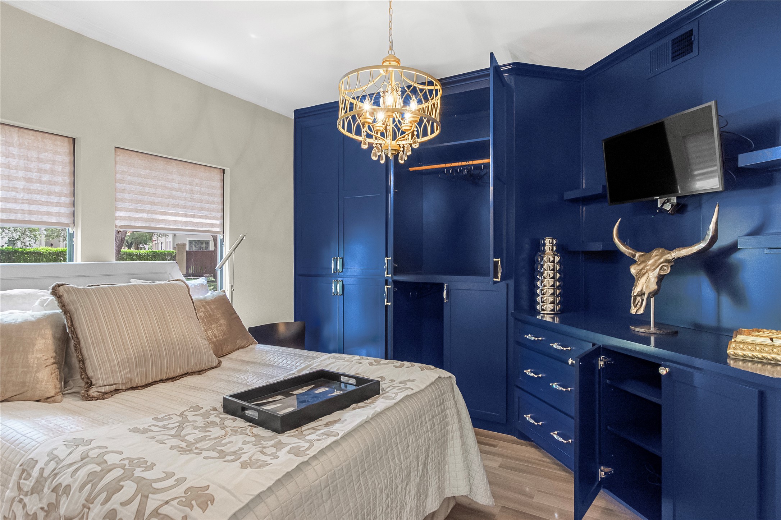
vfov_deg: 69.6
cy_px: 260
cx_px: 390
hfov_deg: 92.5
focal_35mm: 17
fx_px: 374
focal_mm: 11.5
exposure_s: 1/15
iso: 2500
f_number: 8
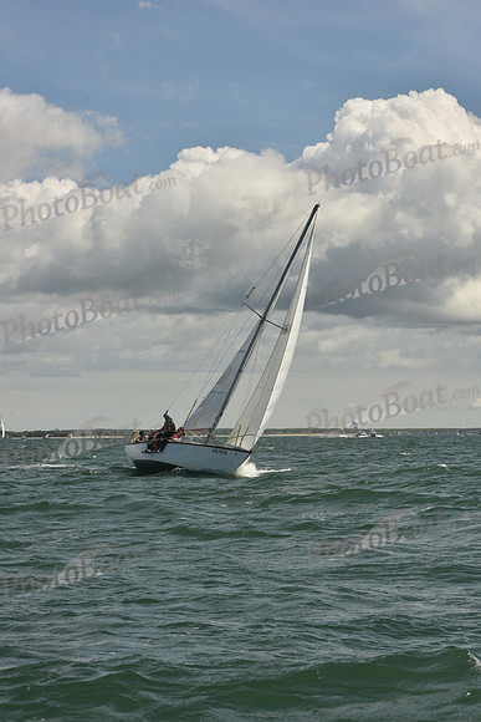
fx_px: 1963
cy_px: 361
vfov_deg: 20.8
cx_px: 240
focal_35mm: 98
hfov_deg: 14.0
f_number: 13
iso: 320
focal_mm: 98
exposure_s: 1/800
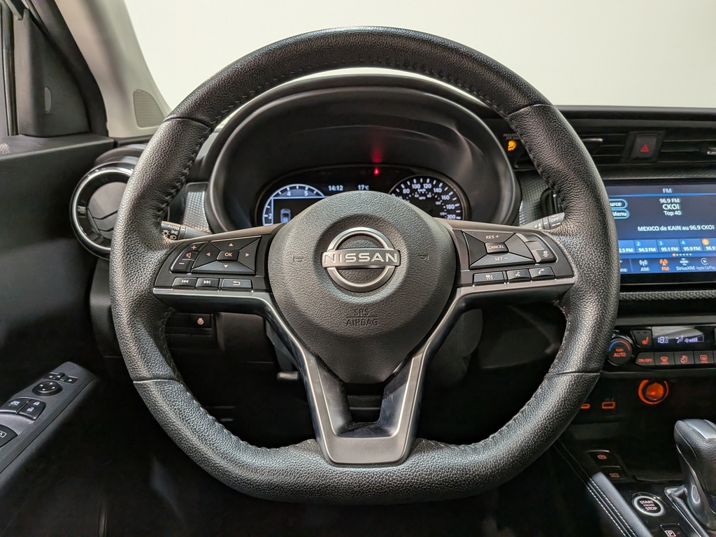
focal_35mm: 24
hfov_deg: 71.6
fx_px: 496
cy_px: 268
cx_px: 358
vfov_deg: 56.8
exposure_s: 1/40
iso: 70
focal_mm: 4.53
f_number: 1.7
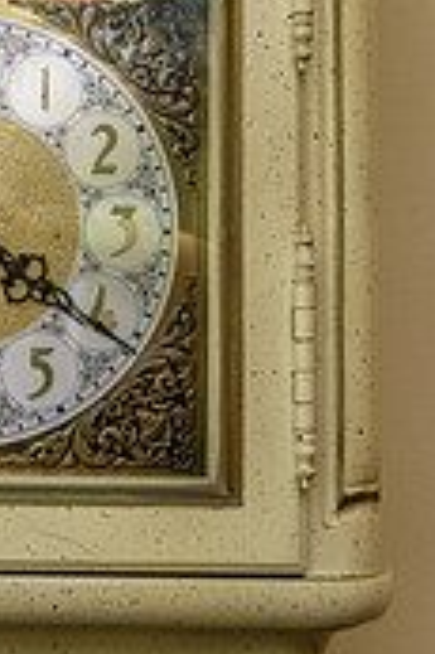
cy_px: 151
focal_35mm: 99
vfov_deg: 20.4
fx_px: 1798
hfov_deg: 13.6
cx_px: -19
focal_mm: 38
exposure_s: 1/160
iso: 3200
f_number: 7.1
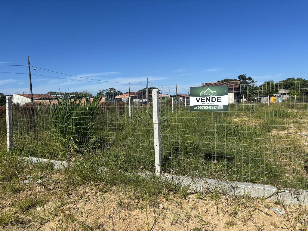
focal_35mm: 26
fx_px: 231
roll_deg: +1.7
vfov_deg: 53.1
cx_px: 154
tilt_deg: -5.0
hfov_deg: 67.3
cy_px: 116
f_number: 1.6
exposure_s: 1/4425
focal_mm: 5.96
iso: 50
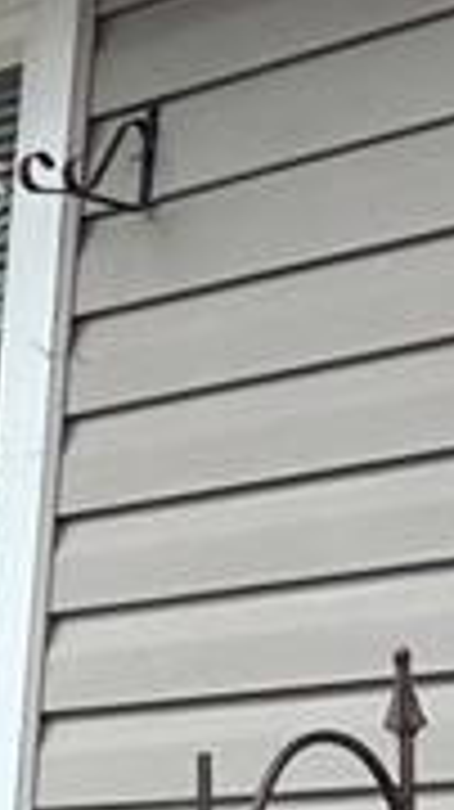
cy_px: 1210
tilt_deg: -6.6
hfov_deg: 6.3
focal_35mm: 161
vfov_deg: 12.7
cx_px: -1322
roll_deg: -2.9
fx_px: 3452
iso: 50
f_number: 1.6
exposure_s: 1/1068
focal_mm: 5.96
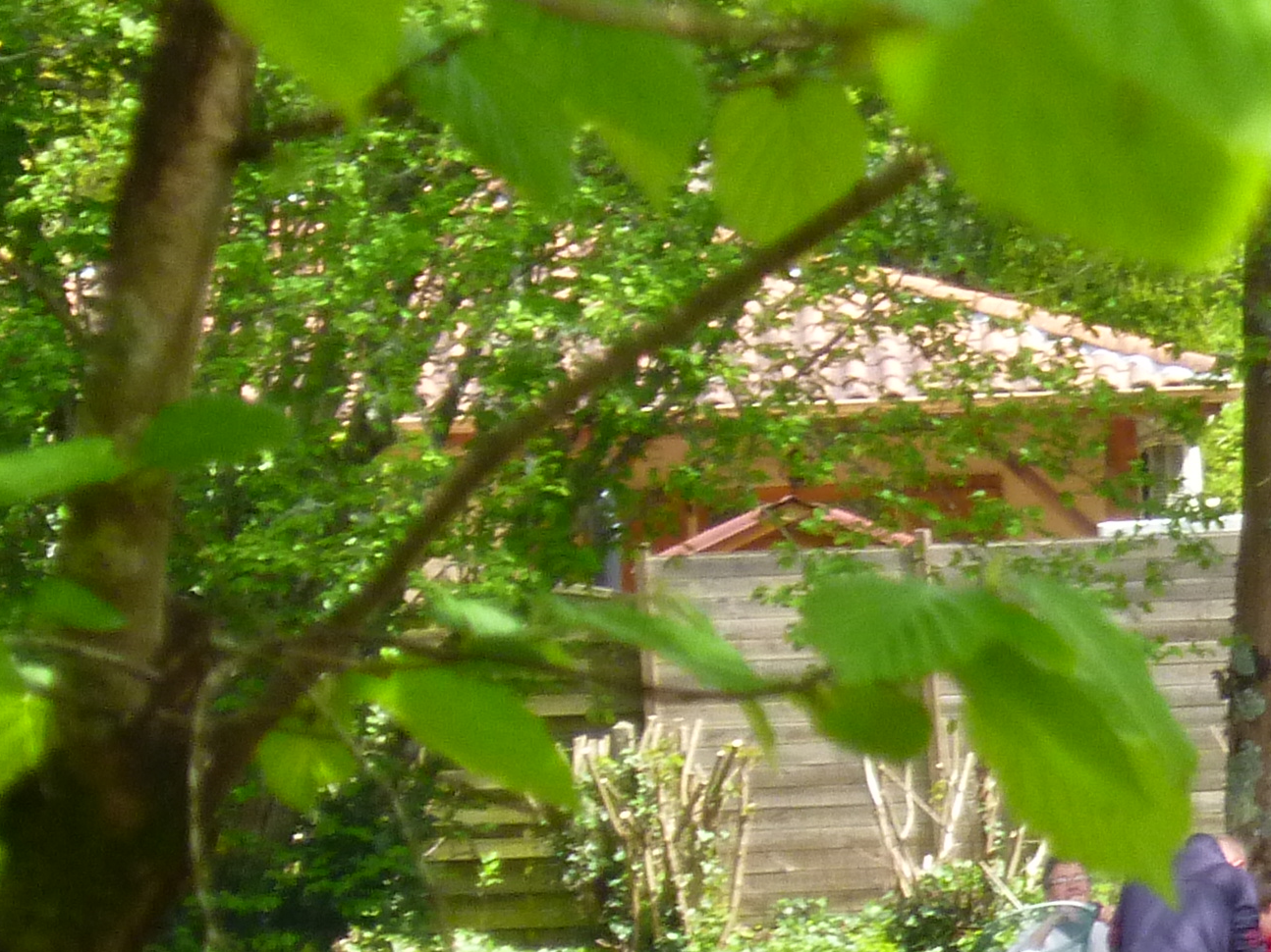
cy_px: 1229
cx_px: 1536
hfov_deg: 5.3
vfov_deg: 4.0
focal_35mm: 374
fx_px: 13730
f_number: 6.5
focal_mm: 20
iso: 250
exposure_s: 1/125
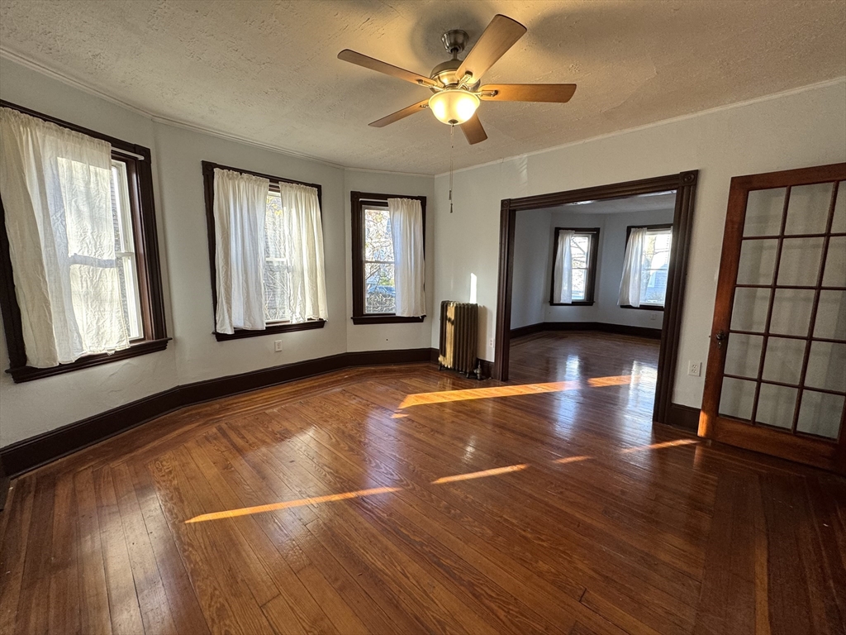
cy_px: 318
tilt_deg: -7.6
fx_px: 342
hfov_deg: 102.1
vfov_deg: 85.7
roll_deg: +0.6
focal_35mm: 14
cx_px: 423
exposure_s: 1/99
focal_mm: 2.22
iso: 160
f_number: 2.2
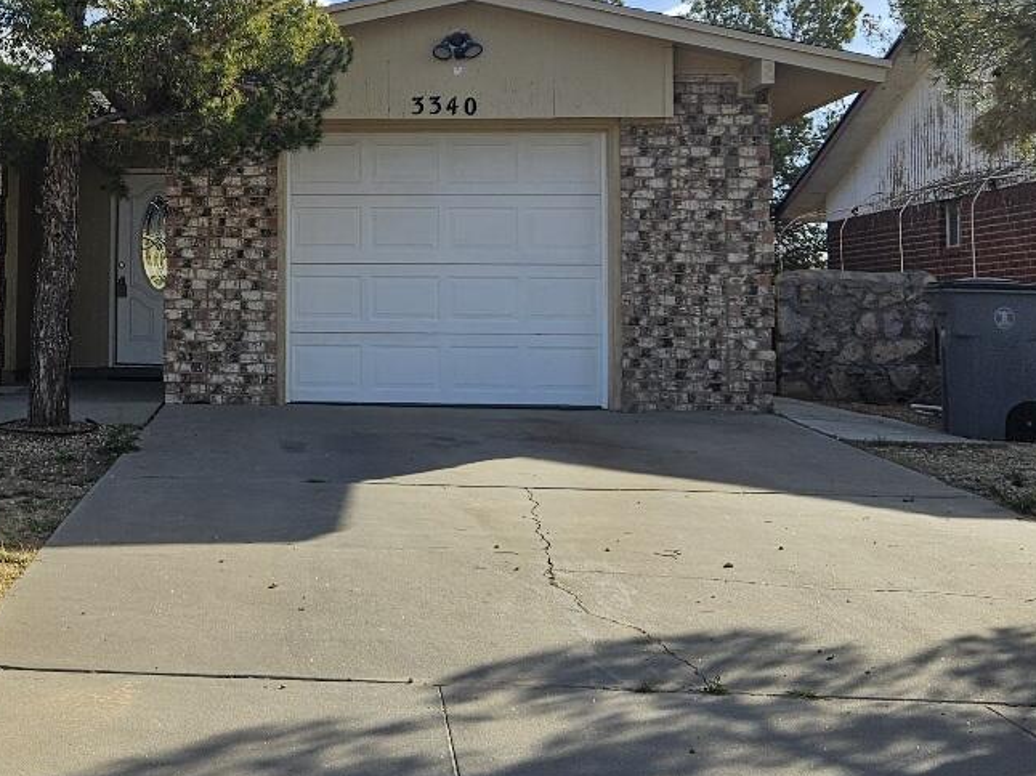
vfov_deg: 25.4
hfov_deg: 32.5
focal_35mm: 57
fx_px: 1705
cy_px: 205
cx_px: 159
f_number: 1.8
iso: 25
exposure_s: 1/2000
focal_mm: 5.4
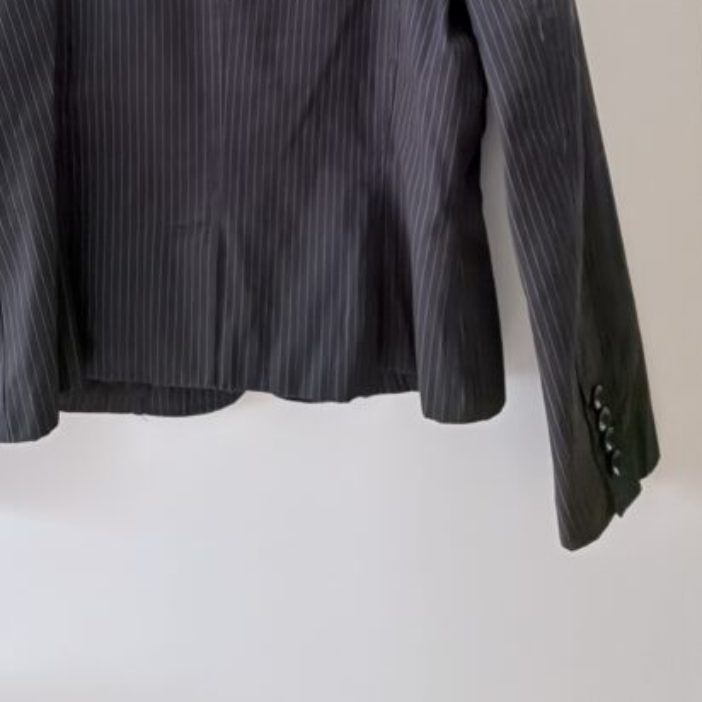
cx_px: 293
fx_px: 551
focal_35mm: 24
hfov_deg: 64.6
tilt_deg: +1.9
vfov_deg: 54.6
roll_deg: +2.0
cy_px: 43
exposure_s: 1/40
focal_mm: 2.22
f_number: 2.2
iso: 500
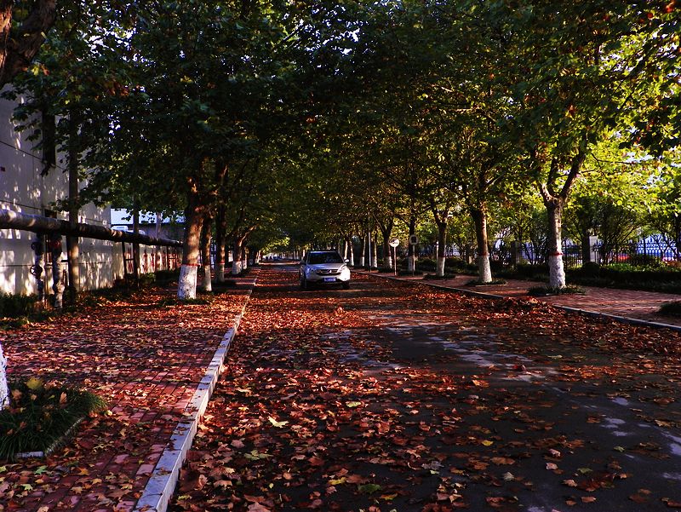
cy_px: 256
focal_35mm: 32
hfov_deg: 56.8
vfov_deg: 44.2
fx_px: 630
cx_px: 340
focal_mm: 5.7
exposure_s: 1/60
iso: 64
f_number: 3.2
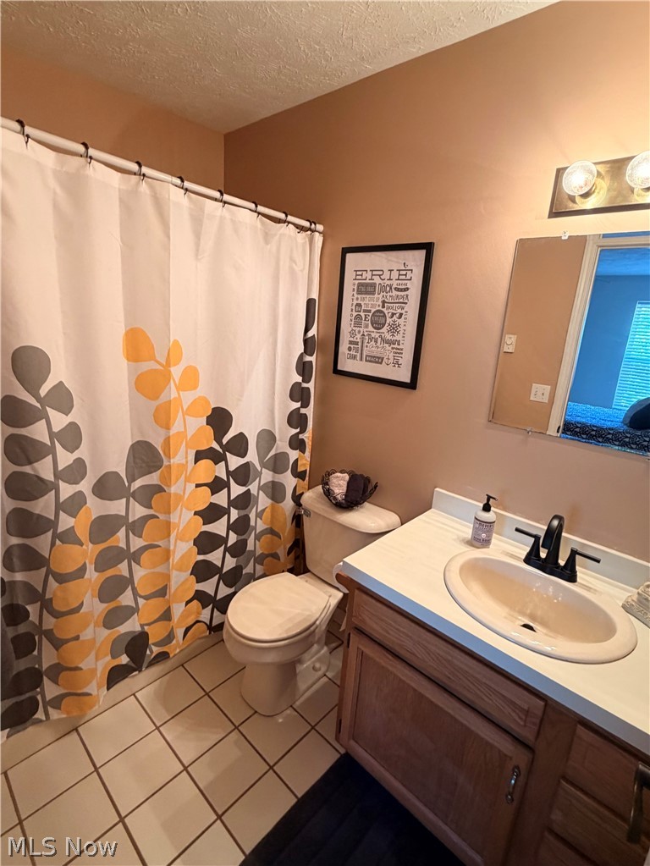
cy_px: 433
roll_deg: -9.6
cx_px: 325
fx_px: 350
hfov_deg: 85.7
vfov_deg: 102.0
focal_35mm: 14
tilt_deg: -15.4
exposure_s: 1/60
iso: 250
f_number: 2.2
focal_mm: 2.22
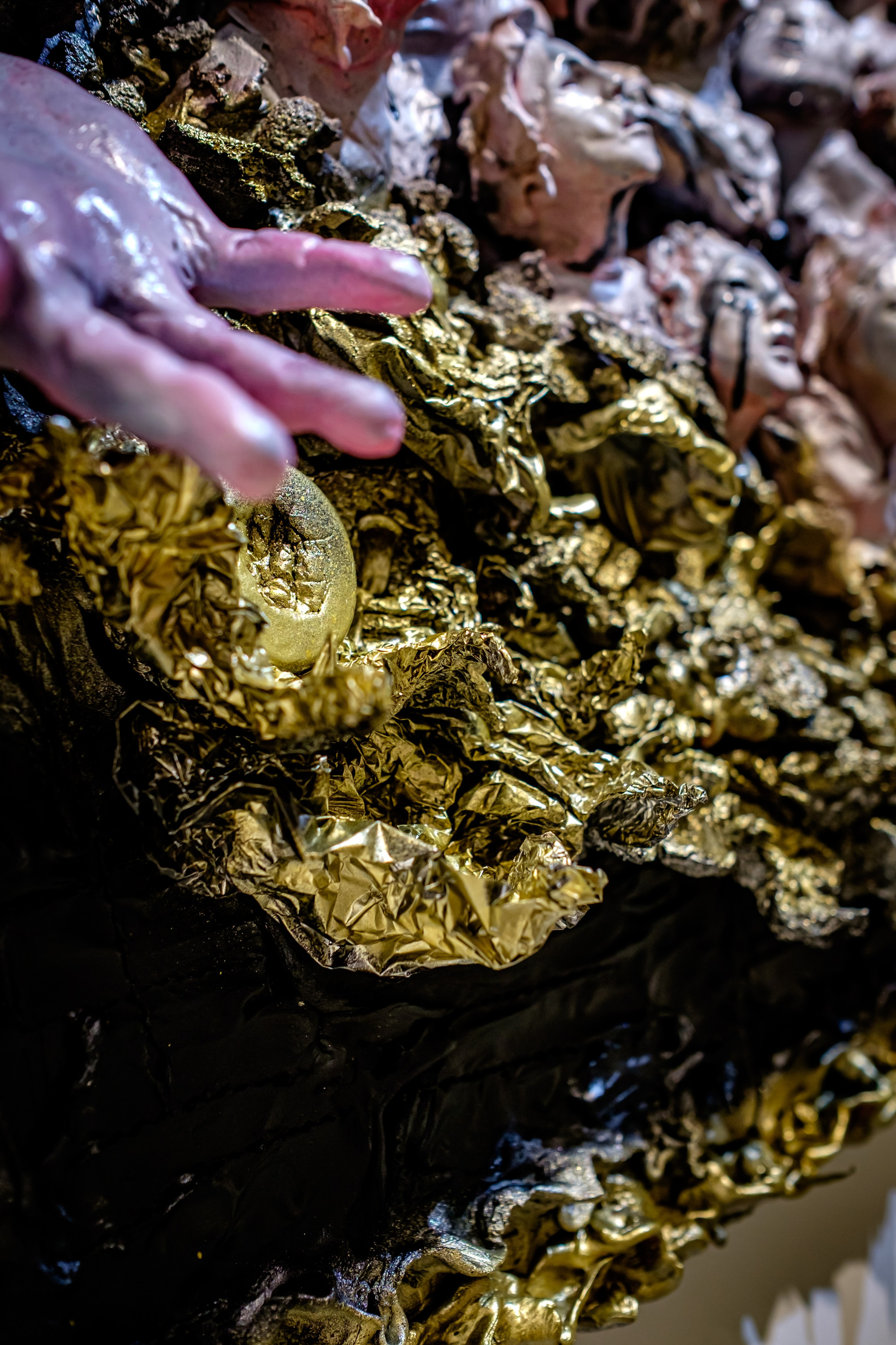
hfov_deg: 37.9
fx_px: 1307
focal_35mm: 35
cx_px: 448
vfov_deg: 54.4
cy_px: 672
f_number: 3.2
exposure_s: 1/180
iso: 400
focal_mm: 23
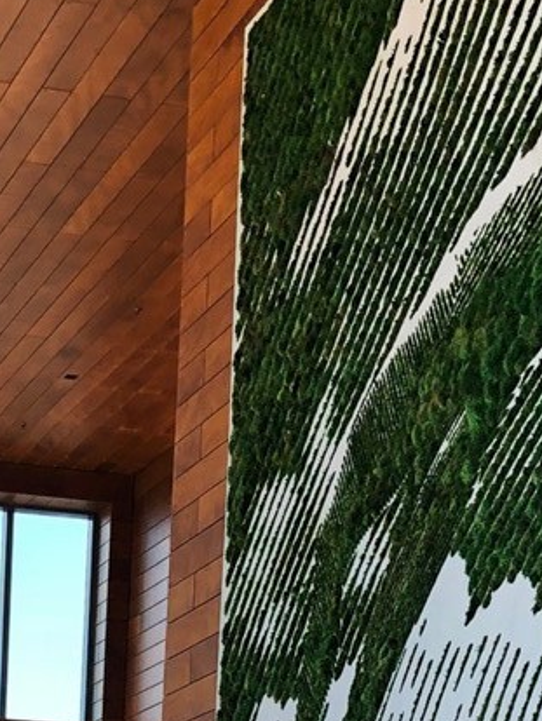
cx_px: -71
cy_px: 1158
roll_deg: -2.0
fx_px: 2336
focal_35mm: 112
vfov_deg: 15.8
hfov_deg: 13.0
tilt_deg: -2.2
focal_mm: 3.99
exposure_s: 1/120
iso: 25
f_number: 1.8
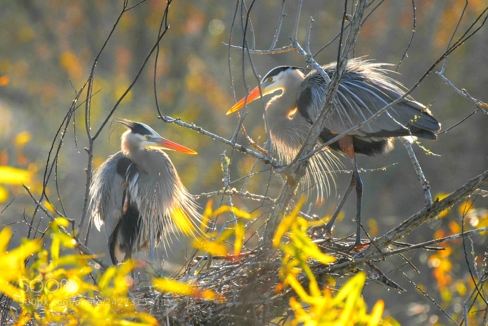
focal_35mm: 750
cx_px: 244
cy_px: 163
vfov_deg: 1.8
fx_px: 10167
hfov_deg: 2.7
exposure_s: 1/8000
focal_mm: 500
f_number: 6.3
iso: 8000
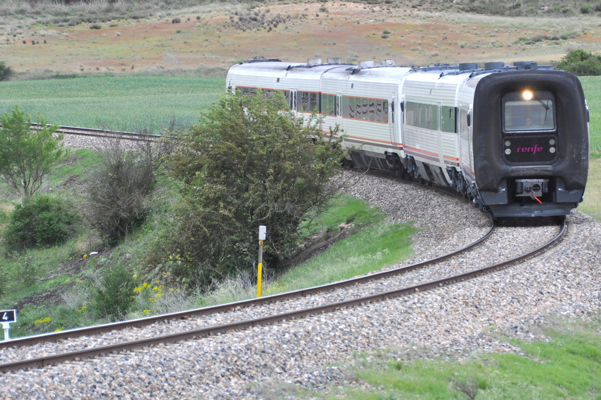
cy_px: 168
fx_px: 4513
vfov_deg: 5.1
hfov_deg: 7.6
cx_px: 335
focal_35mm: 271
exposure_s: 1/250
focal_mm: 135
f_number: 5.6
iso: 400
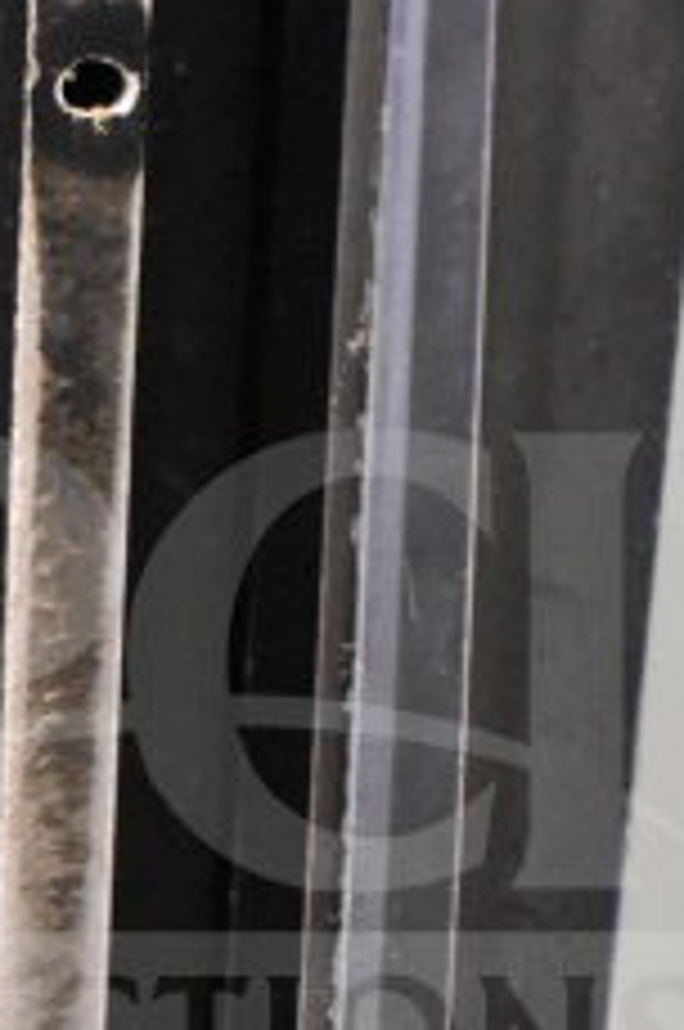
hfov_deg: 7.4
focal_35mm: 186
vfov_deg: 11.0
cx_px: 234
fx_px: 5317
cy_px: 789
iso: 7200
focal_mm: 31
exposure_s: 1/50
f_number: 4.2
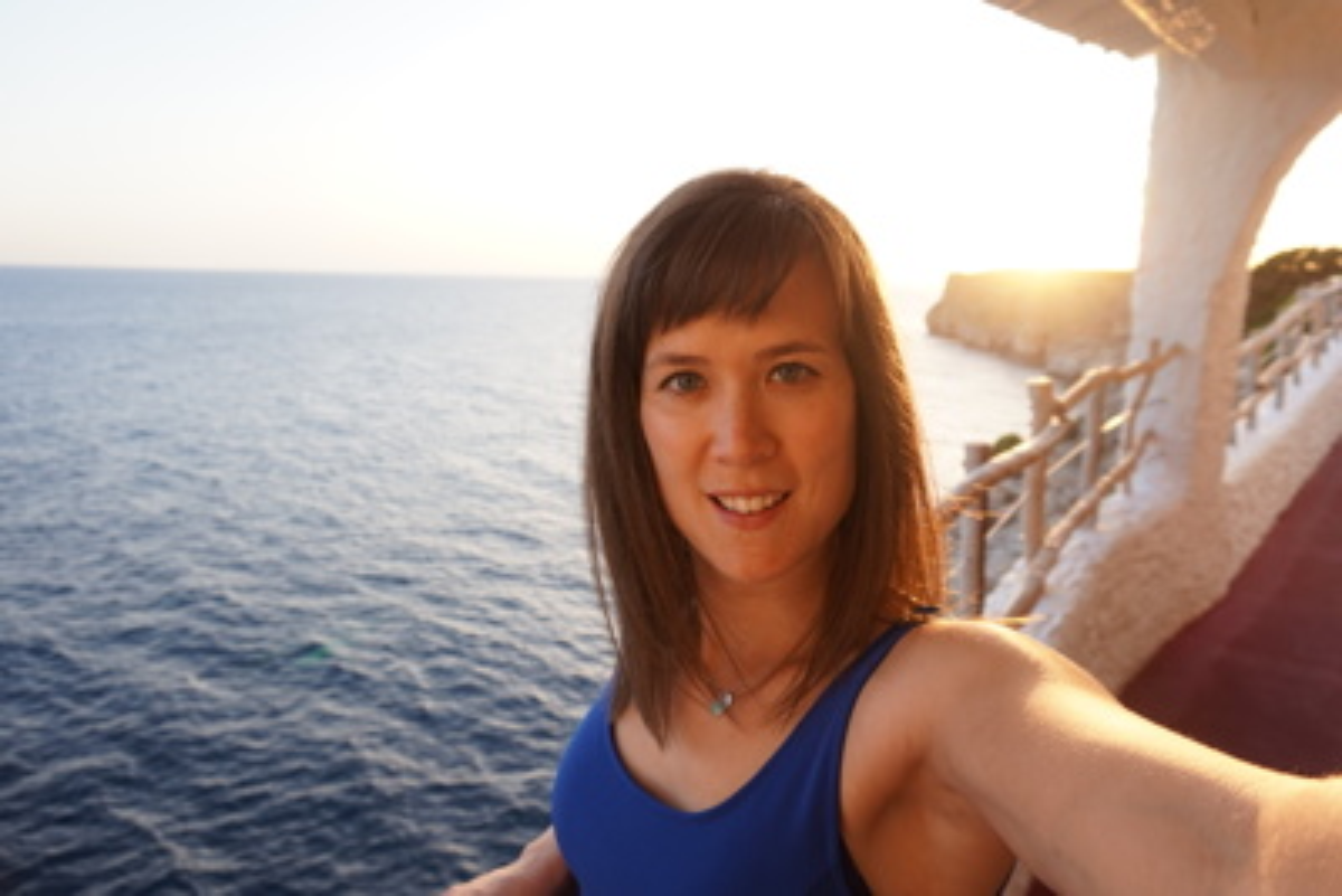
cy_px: 448
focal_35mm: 24
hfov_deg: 73.7
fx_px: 895
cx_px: 671
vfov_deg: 53.2
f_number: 4.5
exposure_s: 1/60
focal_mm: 16
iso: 100
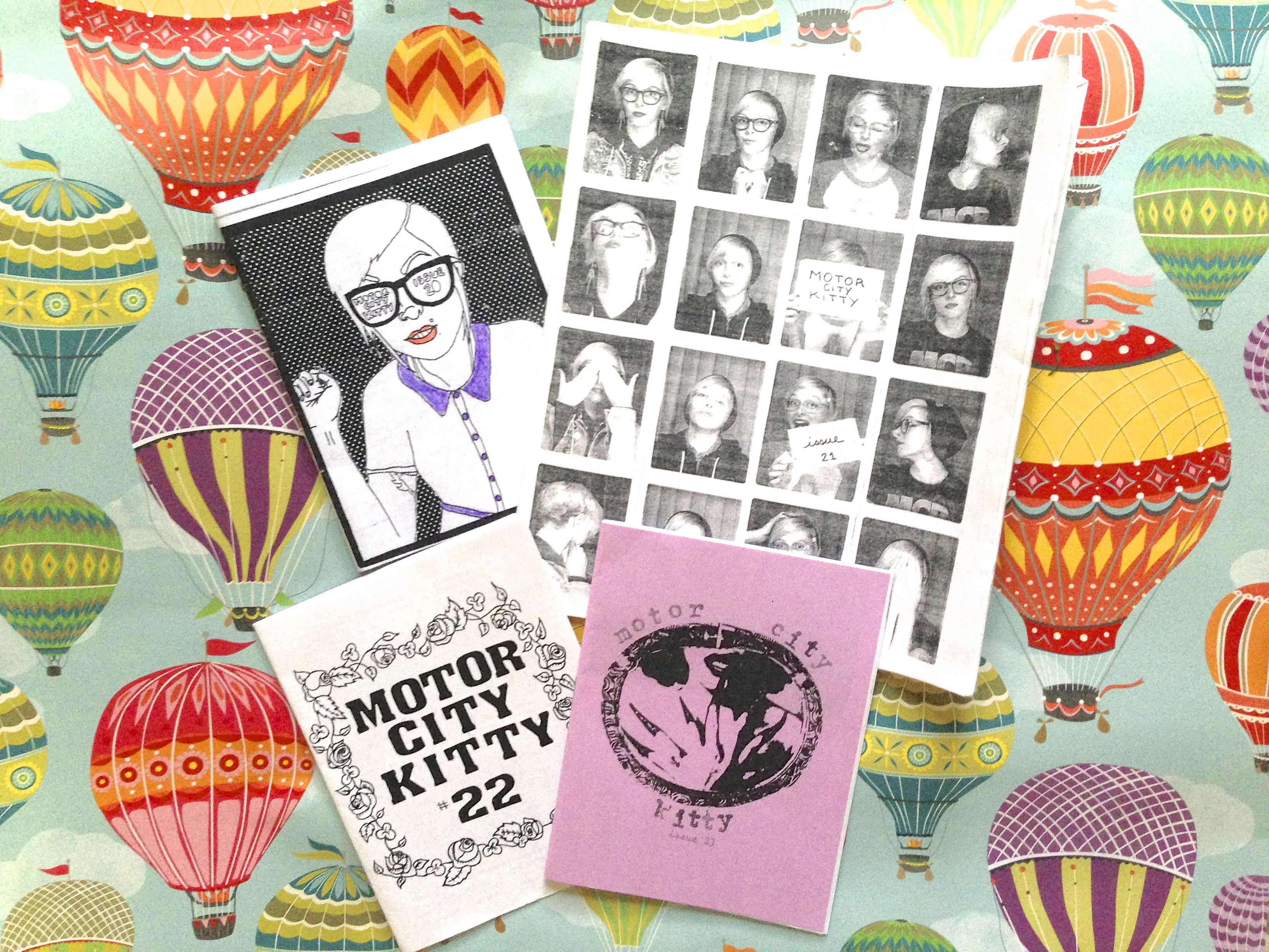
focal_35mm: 33
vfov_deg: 42.9
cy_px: 476
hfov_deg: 55.4
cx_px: 634
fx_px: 1210
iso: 400
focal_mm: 4.12
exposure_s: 1/20
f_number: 2.4
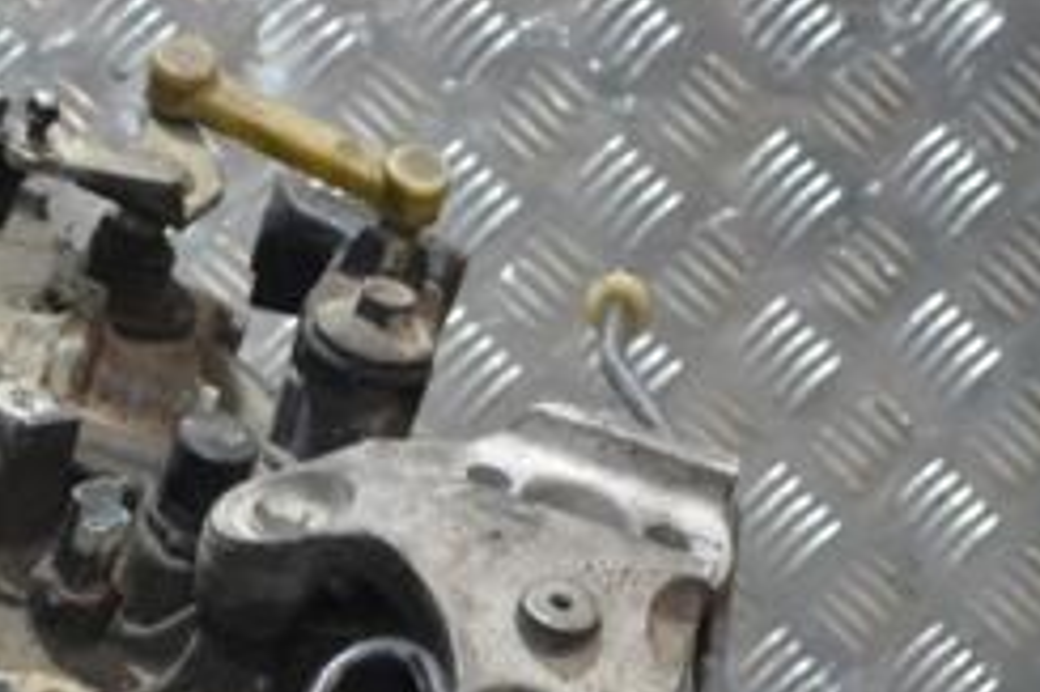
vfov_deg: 6.7
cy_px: 764
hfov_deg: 10.1
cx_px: -25
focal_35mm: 202
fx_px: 5838
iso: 3200
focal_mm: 55
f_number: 5.6
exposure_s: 1/25
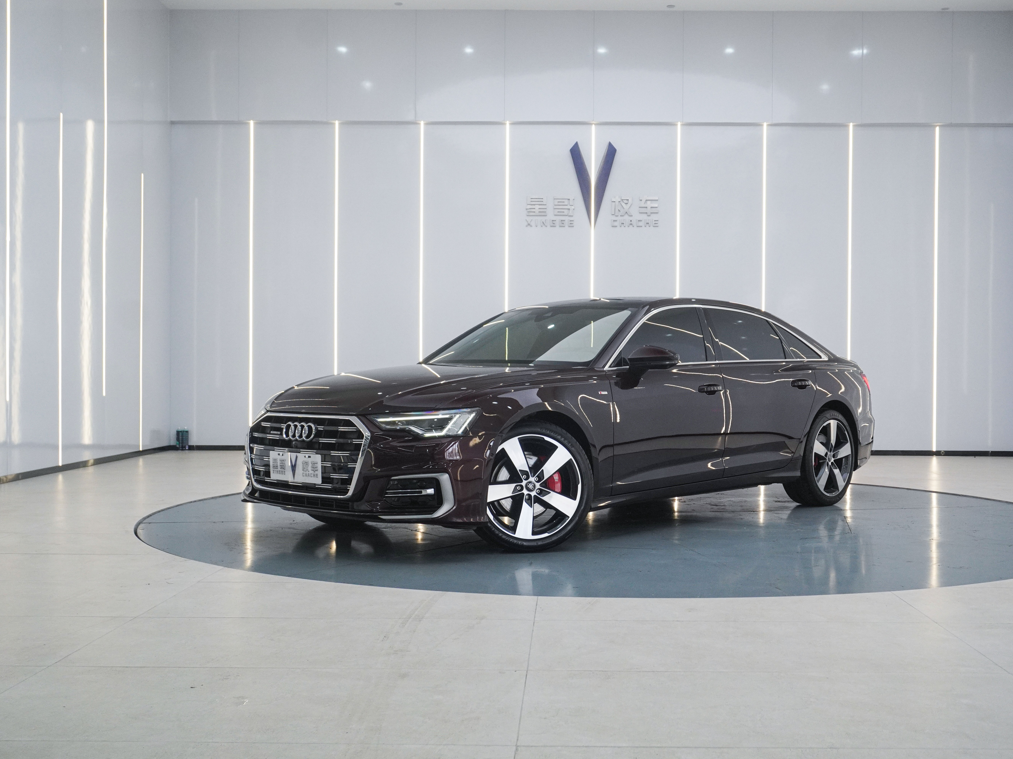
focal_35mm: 39
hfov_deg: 47.8
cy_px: 380
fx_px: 1141
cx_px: 565
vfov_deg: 36.8
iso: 1000
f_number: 6.3
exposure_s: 1/100
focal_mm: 24
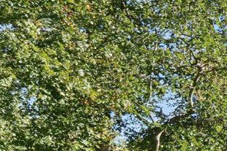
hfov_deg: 11.3
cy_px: 240
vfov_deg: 13.0
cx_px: 690
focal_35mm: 99
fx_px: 625
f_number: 9
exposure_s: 1/100
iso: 250
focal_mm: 10
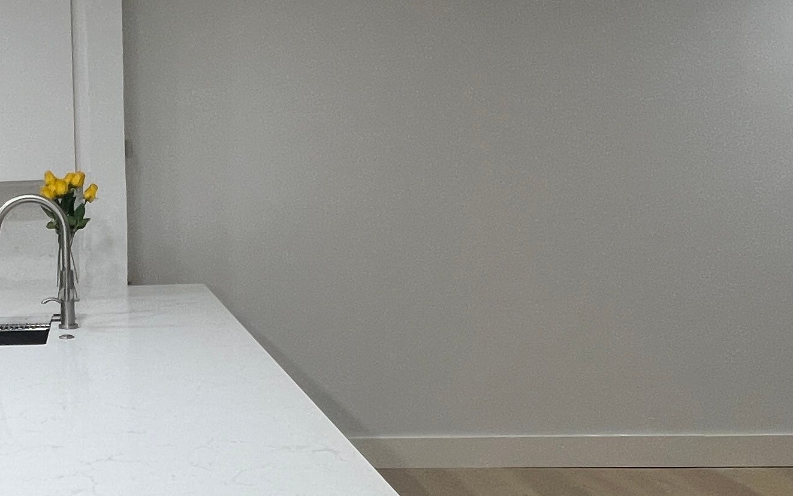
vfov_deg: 30.3
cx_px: -18
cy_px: 342
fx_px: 908
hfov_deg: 40.6
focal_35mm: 42
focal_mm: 1.57
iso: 80
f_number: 1.8
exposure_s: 1/120
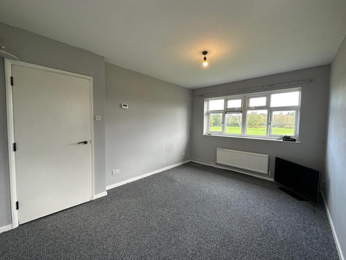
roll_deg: -0.7
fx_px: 140
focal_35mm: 14
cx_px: 173
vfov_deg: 85.7
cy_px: 130
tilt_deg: -3.1
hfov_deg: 102.1
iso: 80
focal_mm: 2.22
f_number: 2.2
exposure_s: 1/100
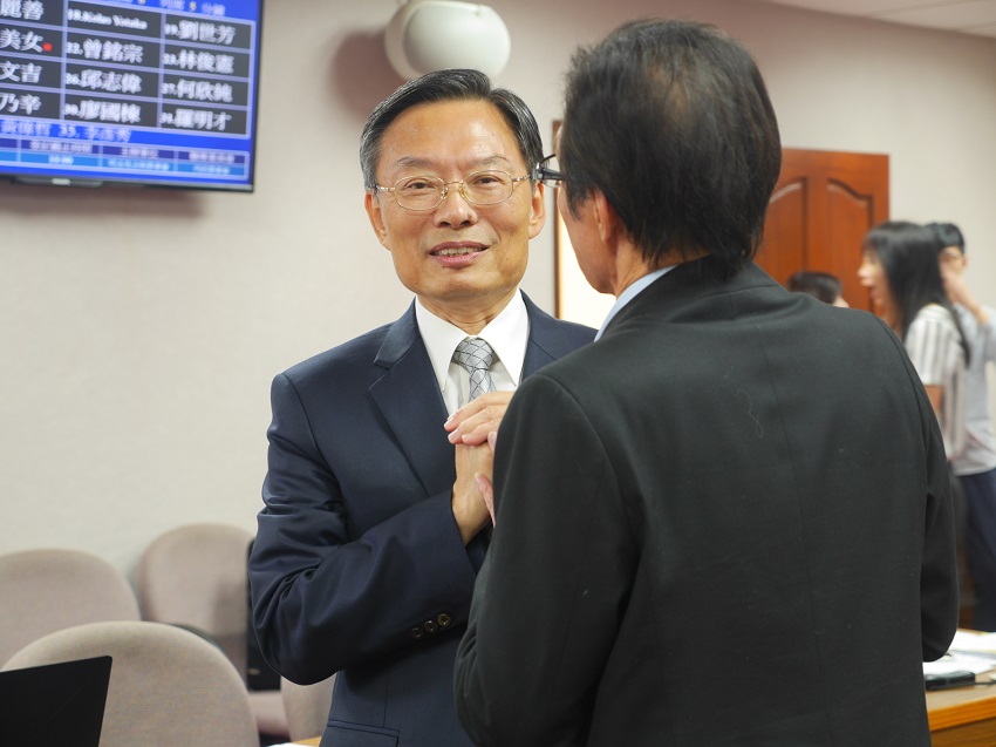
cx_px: 498
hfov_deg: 27.8
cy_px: 374
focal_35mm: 70
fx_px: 2014
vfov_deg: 21.0
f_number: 3.5
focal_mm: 35
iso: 200
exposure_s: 1/13
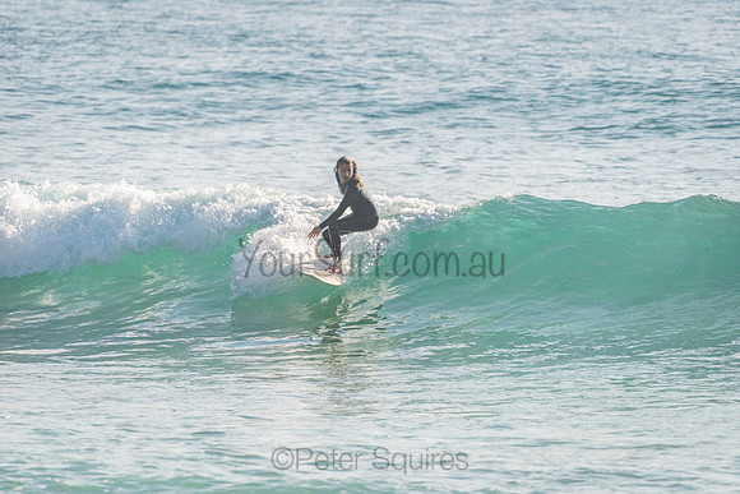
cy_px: 247
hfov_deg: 4.1
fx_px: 10280
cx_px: 370
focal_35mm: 500
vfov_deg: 2.8
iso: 720
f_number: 5.6
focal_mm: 500
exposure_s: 1/2000
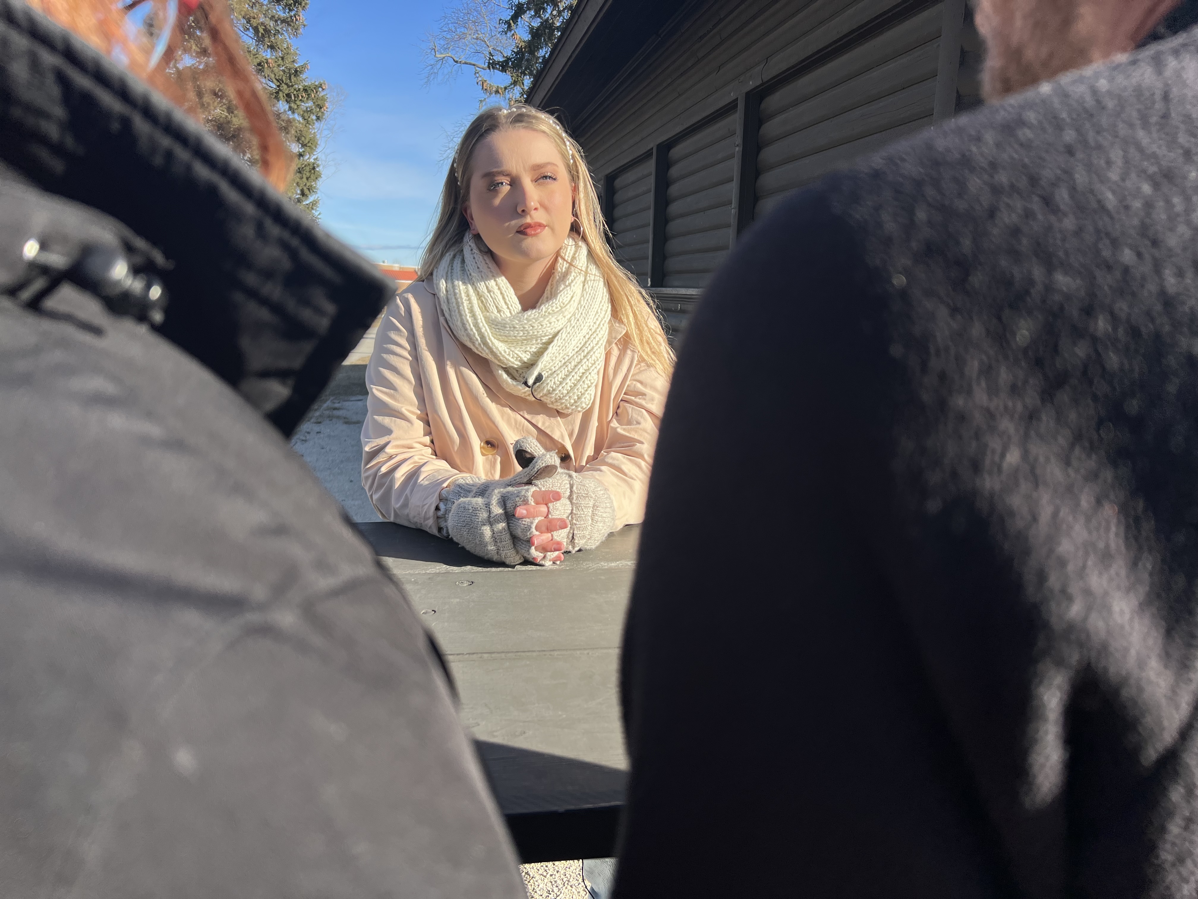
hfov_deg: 67.3
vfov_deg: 53.1
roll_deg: -2.1
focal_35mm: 26
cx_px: 599
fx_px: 900
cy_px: 450
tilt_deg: -10.8
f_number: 1.5
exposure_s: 1/3165
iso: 50
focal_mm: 5.7
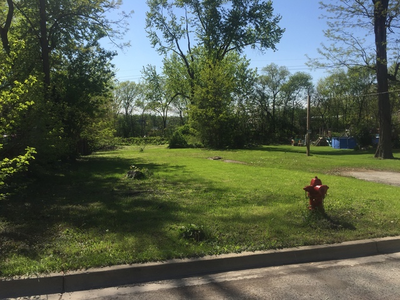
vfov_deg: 48.2
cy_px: 150
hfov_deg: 61.7
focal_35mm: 29
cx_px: 200
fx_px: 335
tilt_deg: -2.8
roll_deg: -0.3
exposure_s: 1/1721
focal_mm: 4.15
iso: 32
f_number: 2.2
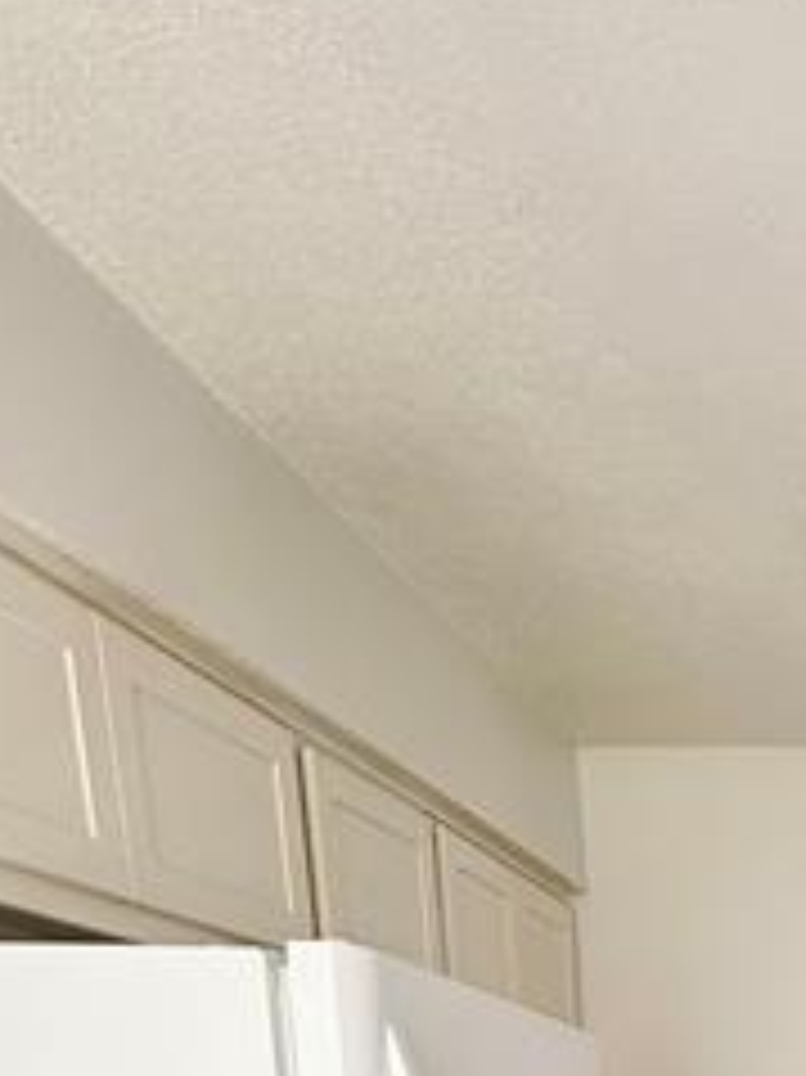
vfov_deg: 28.4
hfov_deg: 28.3
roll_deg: -2.2
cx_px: 955
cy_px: 1594
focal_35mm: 45
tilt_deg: -13.8
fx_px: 1398
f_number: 2.2
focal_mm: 2.22
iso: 125
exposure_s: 1/99
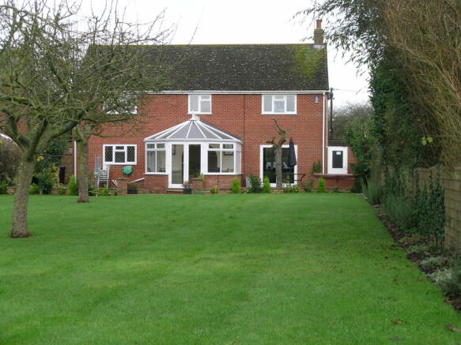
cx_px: 230
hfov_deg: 33.8
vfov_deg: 25.7
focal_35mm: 57
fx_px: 759
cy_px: 172
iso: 50
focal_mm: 11.8
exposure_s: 1/53.1
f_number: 4
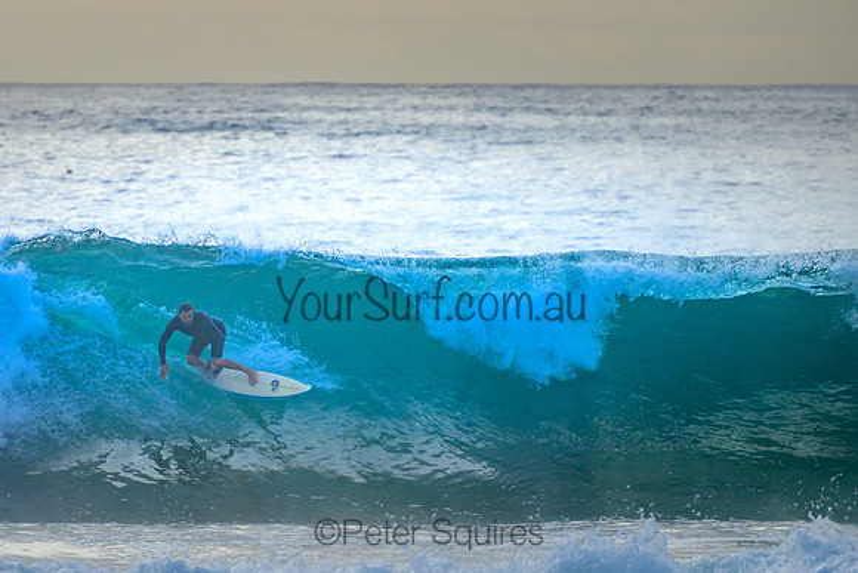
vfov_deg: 2.5
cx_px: 328
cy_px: 283
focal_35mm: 550
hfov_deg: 3.7
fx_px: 13106
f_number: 5.6
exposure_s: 1/2000
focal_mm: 400
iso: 1000
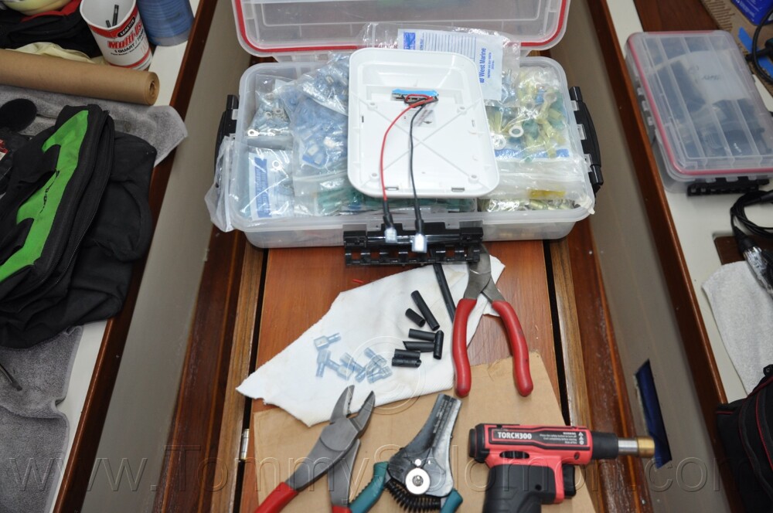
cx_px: 386
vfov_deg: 39.9
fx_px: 708
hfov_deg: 57.3
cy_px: 256
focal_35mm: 33
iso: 400
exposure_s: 1/160
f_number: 3.8
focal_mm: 22
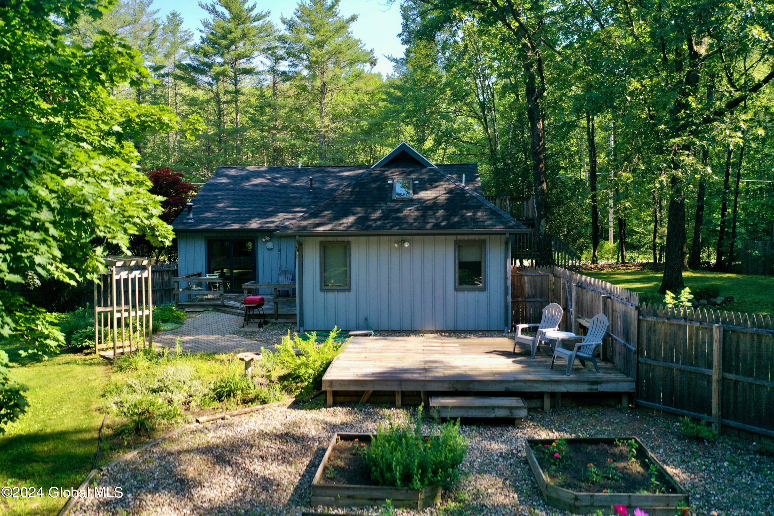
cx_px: 387
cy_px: 258
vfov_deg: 46.4
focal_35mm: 28
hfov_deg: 65.5
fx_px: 602
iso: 120
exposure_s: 1/30
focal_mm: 10.26
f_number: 2.8
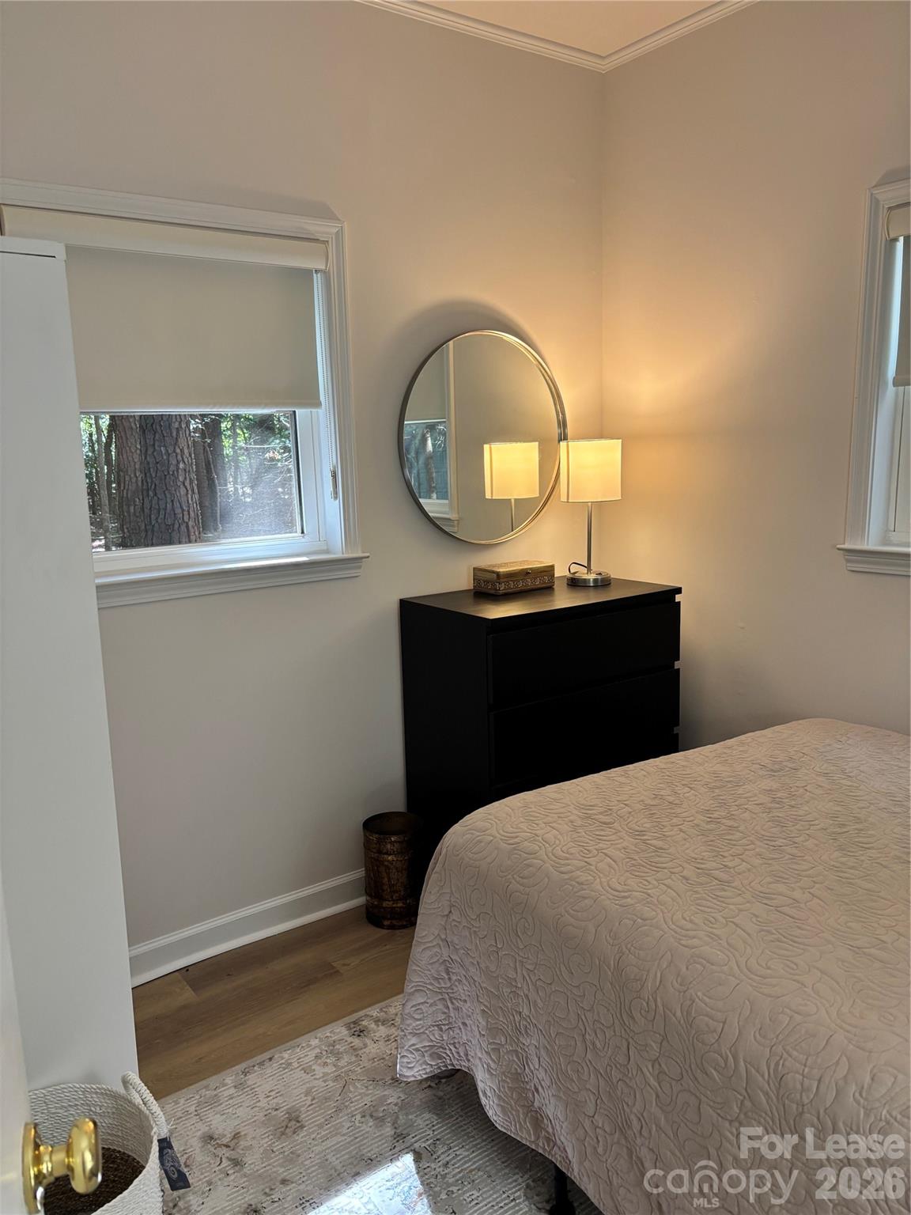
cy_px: 608
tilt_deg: -11.7
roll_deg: +0.3
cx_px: 456
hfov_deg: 53.1
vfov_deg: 67.3
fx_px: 912
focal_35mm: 26
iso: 125
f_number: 1.6
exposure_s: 1/60
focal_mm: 5.96
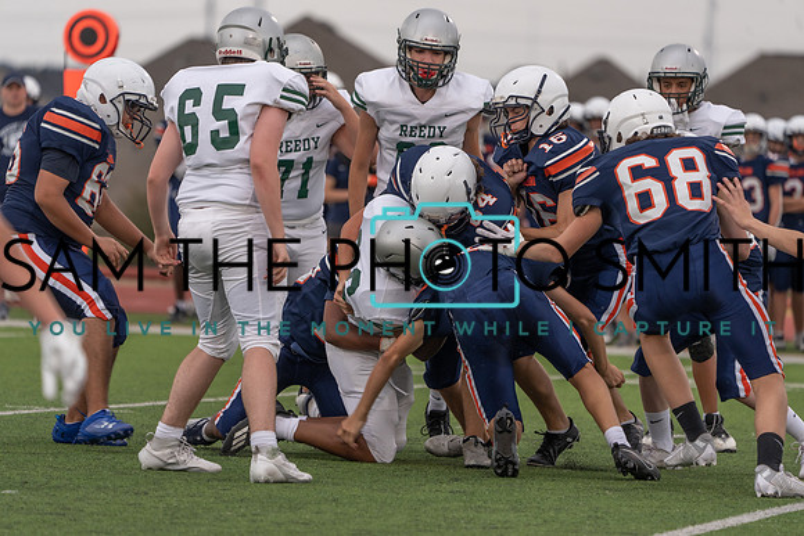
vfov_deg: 4.0
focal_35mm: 345
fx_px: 7706
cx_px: 402
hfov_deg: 6.0
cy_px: 268
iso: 640
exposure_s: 1/500
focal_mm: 345
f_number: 5.6
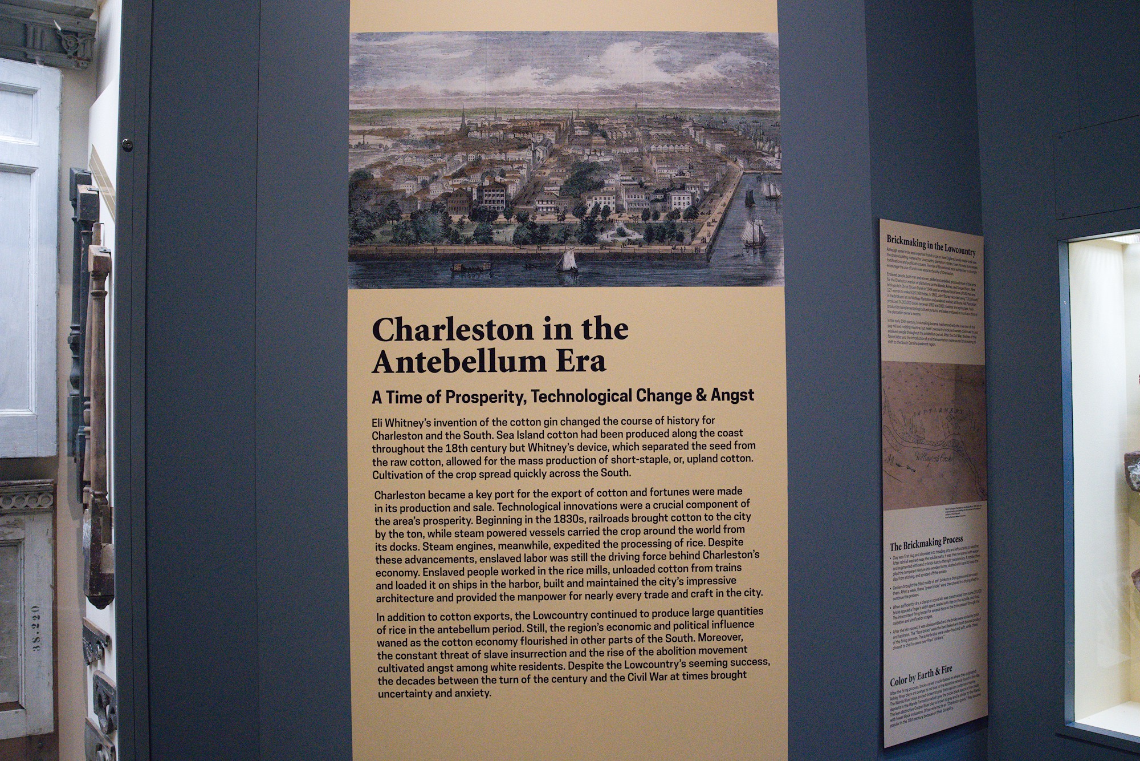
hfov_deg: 57.2
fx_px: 1045
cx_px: 570
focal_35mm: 33
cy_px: 380
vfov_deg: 40.0
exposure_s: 1/80
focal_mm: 33
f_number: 10
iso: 10000
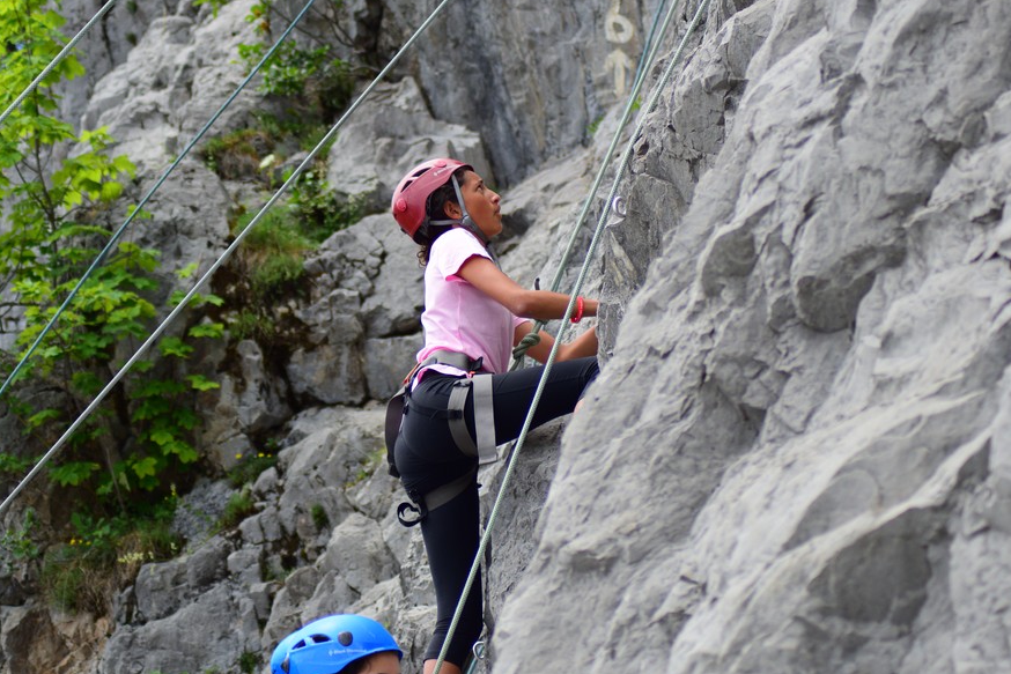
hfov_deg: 16.6
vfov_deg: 11.1
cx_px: 447
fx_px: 3455
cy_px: 315
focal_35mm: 123
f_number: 4
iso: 360
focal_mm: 70
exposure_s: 1/1250
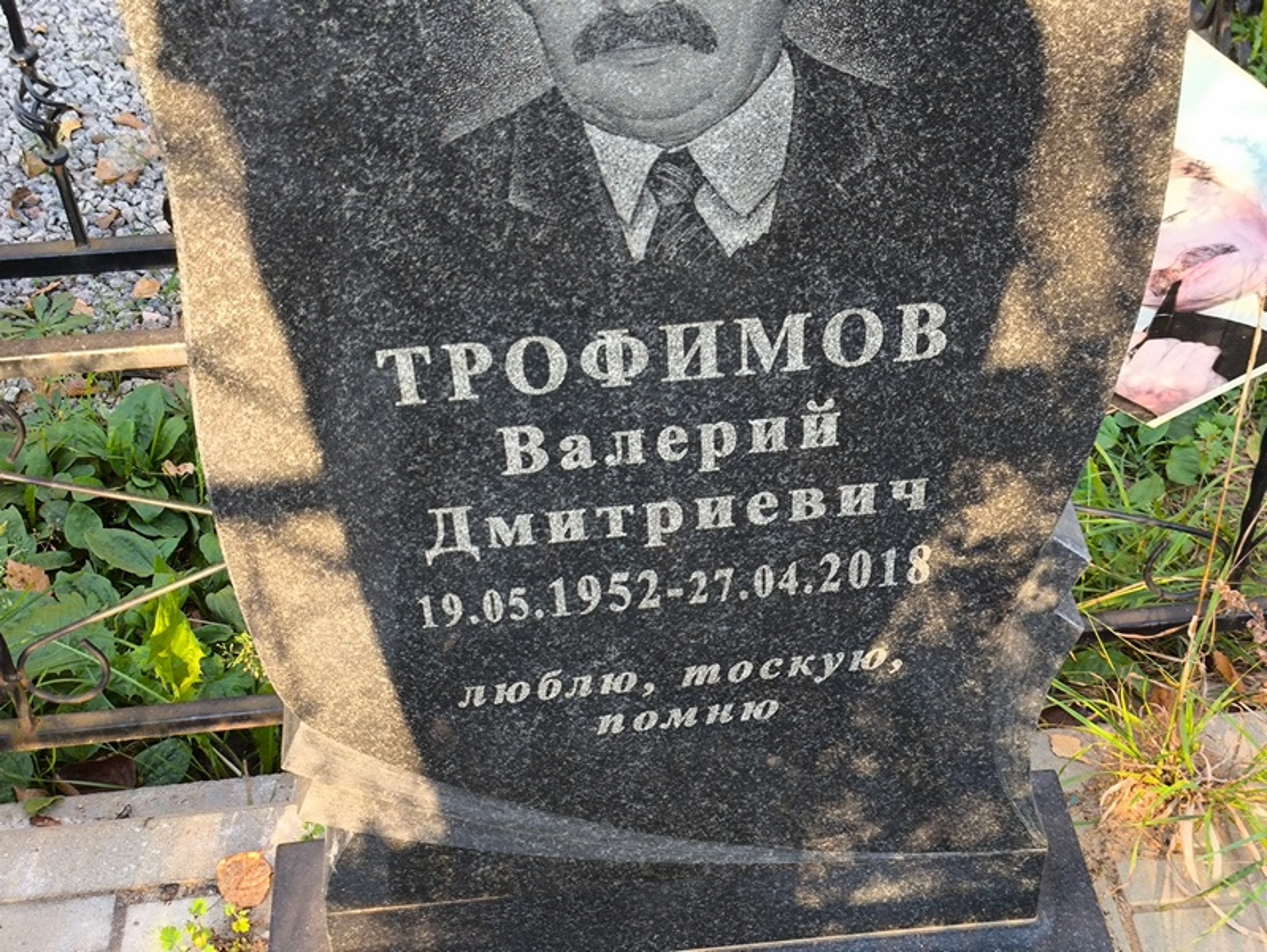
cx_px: 634
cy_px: 476
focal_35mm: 50
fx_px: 1831
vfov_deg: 29.1
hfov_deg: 38.2
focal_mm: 4.71
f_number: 1.7
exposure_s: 1/120
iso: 80
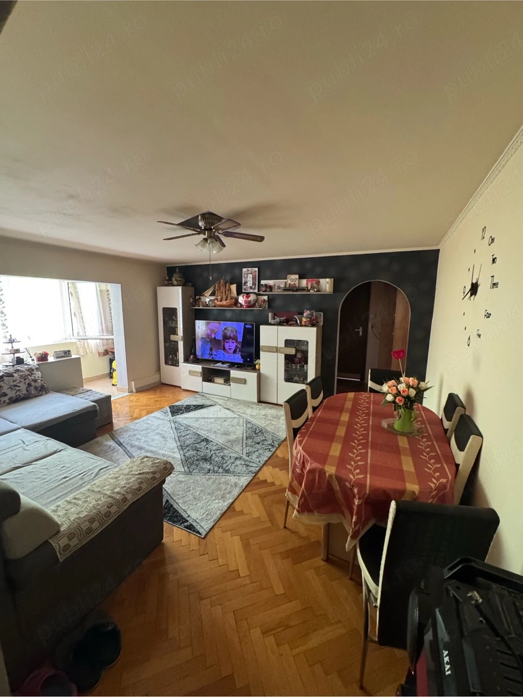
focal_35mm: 14
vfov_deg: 102.1
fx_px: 282
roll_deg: -1.1
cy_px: 348
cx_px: 262
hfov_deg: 85.7
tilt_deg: -9.6
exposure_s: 1/60
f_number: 2.2
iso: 500
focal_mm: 2.22
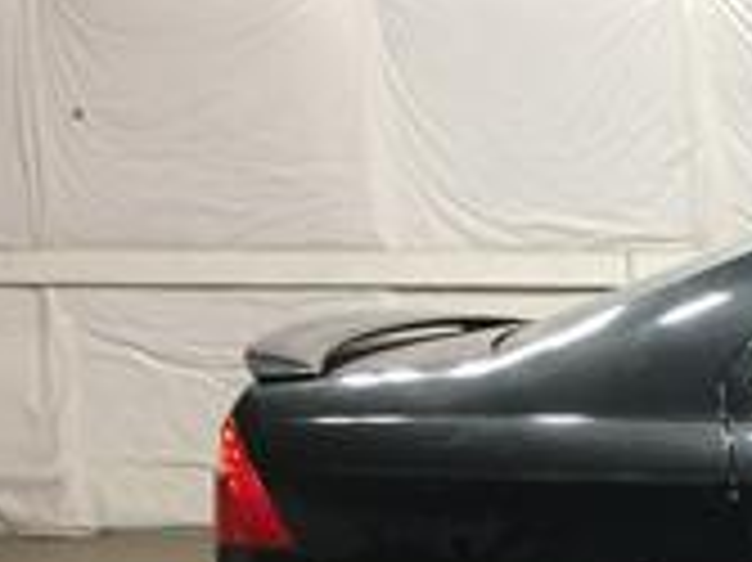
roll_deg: +1.1
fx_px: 2410
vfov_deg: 13.2
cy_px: 558
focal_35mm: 111
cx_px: 1387
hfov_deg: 15.2
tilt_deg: -11.1
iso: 100
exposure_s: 1/30
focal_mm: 4.15
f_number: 2.2
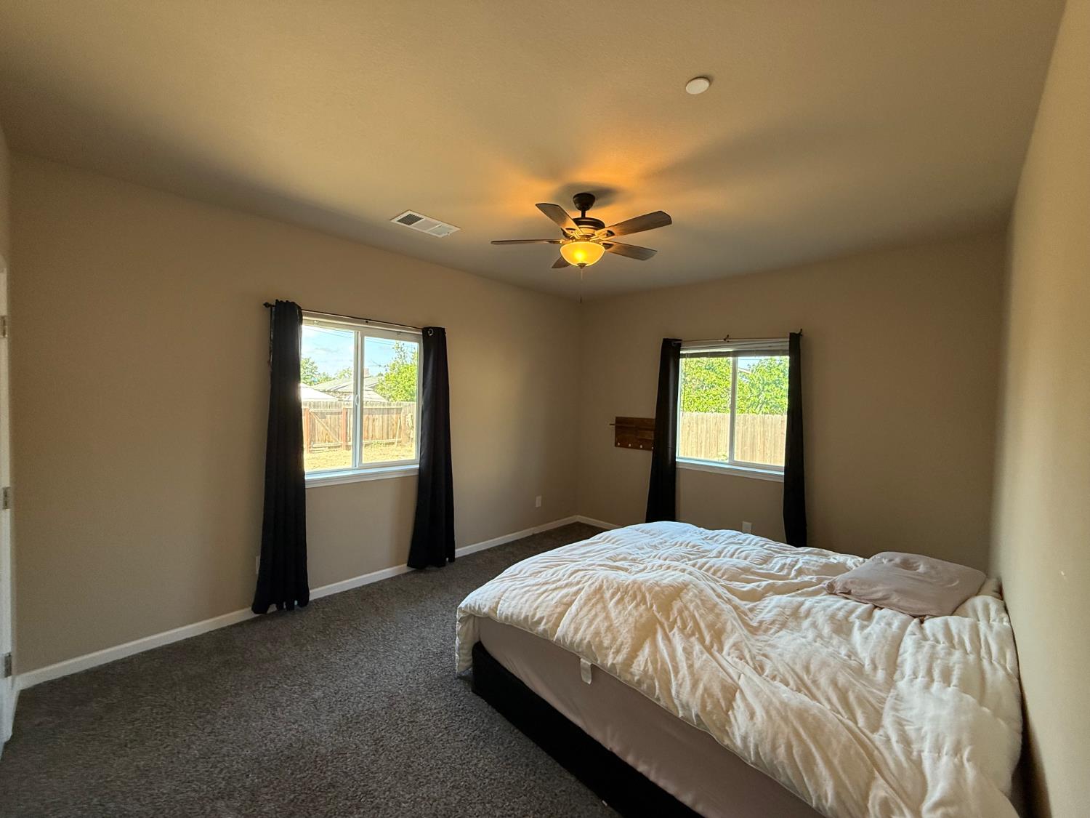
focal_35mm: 14
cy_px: 409
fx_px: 441
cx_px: 545
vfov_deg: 85.7
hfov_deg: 102.1
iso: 200
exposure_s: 1/120
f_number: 2.2
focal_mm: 2.22
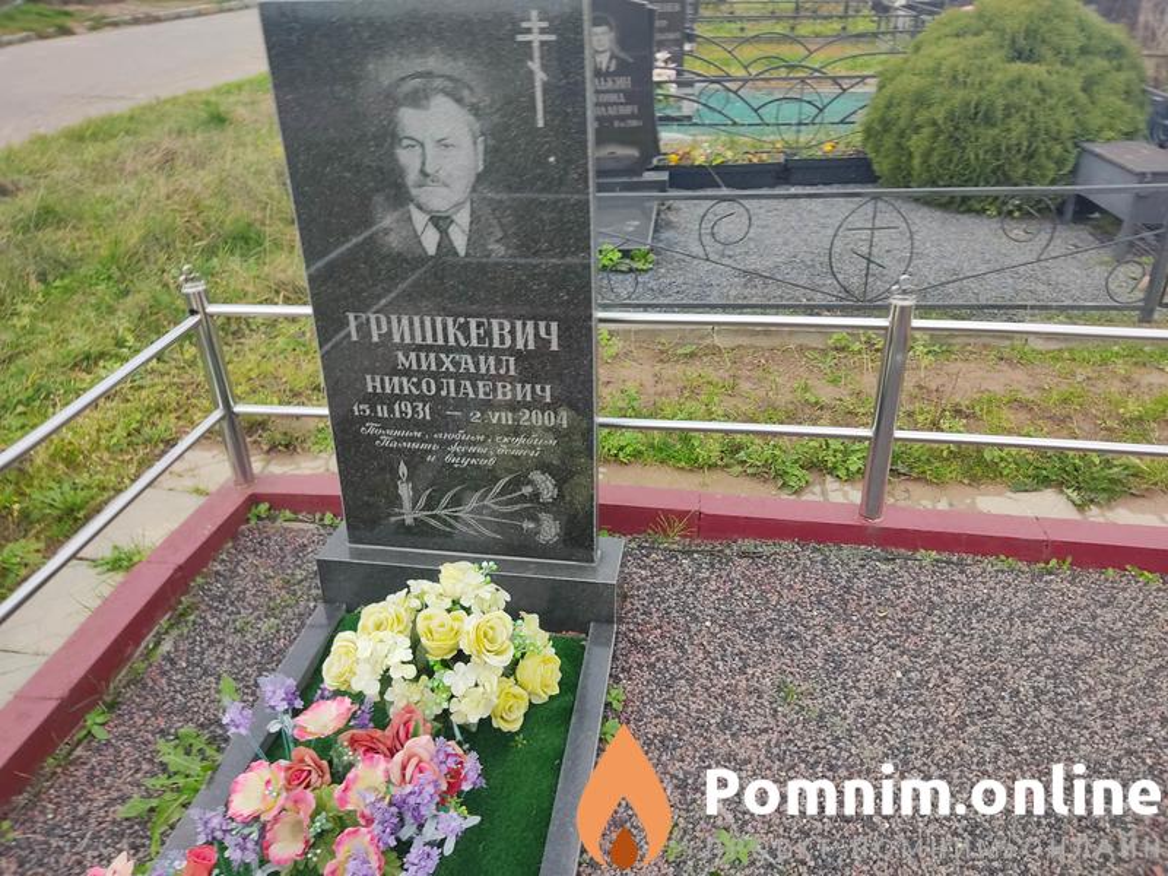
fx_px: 877
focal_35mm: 26
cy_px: 438
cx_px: 584
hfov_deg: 67.3
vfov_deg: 53.1
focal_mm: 4.74
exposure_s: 1/158
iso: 100
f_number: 1.79
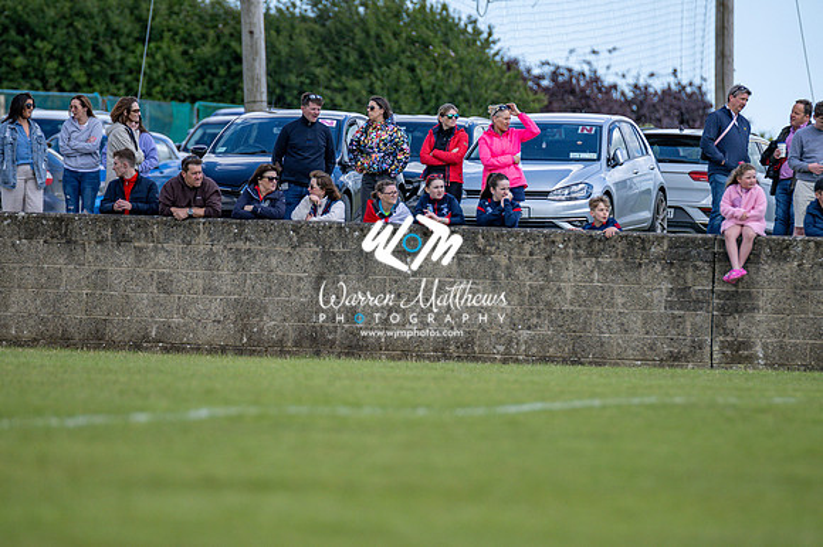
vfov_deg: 3.1
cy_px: 274
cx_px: 412
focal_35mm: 450
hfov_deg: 4.6
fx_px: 10281
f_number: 2.8
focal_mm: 300
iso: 360
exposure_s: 1/3200
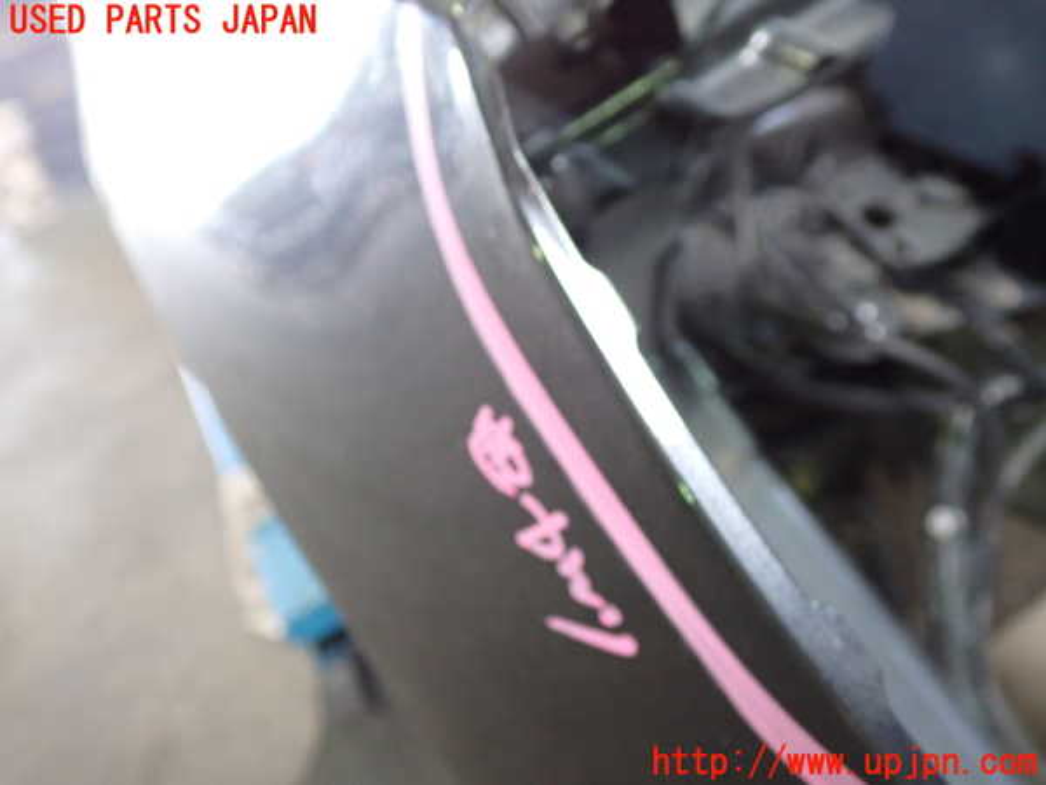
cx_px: 523
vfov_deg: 39.7
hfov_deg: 51.4
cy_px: 392
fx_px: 1088
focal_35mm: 36
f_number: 2.5
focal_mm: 6.37
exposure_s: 1/40
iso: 640
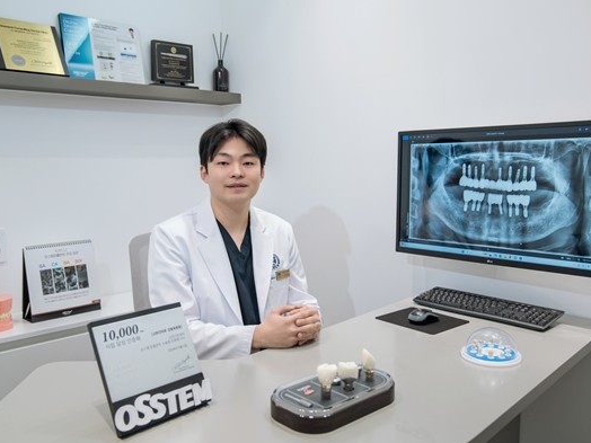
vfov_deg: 42.9
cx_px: 279
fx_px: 563
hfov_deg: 55.3
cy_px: 224
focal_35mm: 33
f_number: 4
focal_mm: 30
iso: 160
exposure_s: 1/25
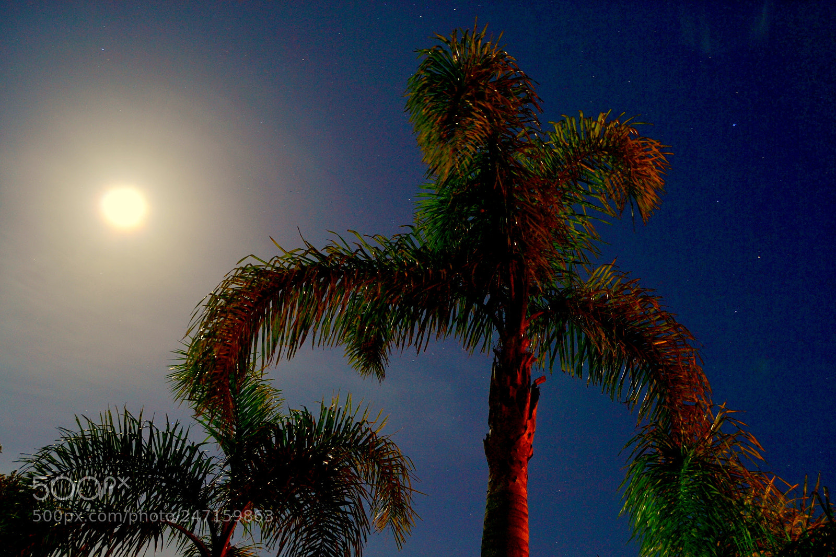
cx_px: 418
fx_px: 836
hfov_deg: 53.1
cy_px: 278
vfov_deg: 36.9
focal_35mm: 36
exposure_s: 20
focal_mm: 24
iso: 100
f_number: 5.6
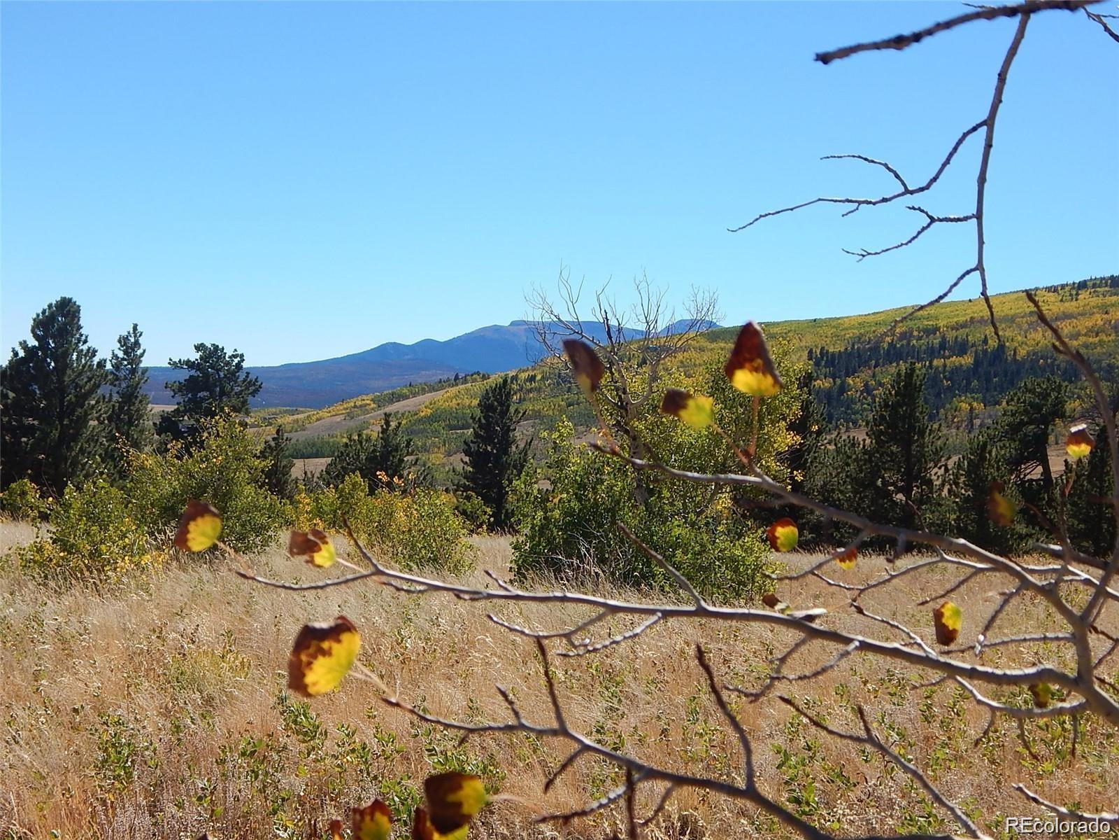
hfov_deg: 35.5
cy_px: 420
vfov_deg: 27.0
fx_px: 1746
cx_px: 560
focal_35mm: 54
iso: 125
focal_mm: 9.7
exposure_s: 1/1500
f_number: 3.8
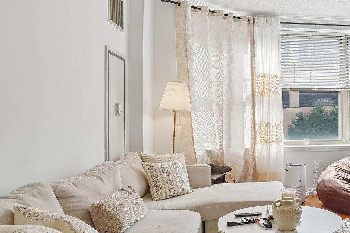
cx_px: 310
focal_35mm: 34
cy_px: 117
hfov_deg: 50.0
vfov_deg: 38.9
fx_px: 331
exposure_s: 1/25
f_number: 8
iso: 125
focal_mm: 17
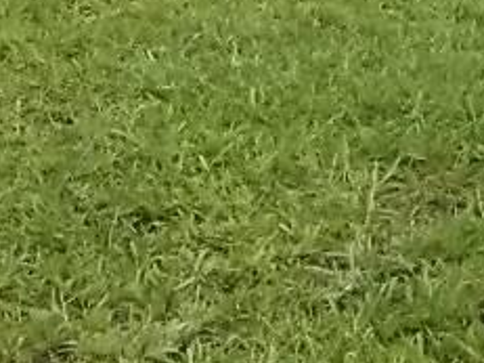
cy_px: -518
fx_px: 2166
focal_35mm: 155
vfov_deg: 8.7
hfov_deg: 12.7
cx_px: 228
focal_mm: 5.05
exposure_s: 1/320
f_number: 3.5
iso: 64
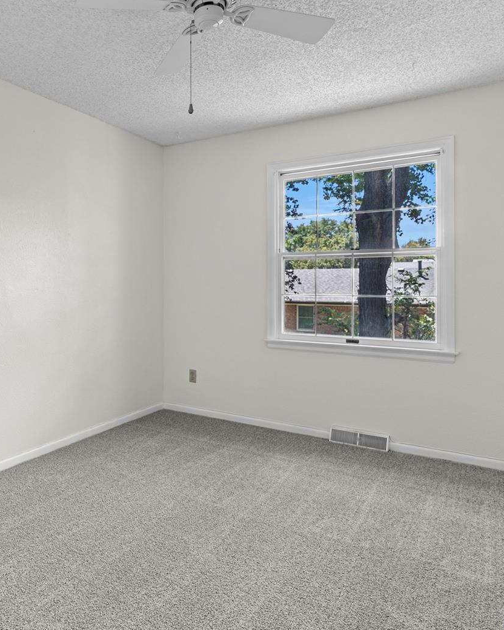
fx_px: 485
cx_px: 118
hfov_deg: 52.2
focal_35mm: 26
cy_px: 312
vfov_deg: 66.0
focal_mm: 18
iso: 100
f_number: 7.1
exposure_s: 1/2.5
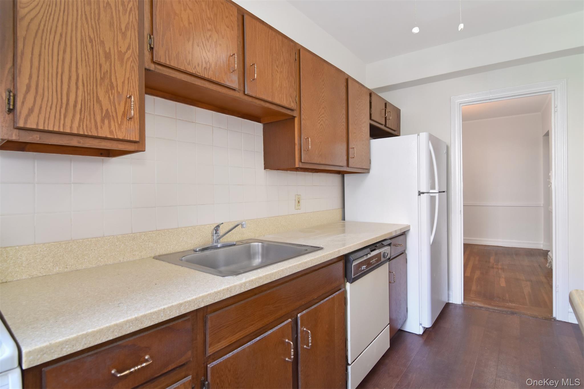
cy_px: 194
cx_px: 292
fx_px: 268
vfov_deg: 72.0
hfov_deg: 95.0
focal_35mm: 16
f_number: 8
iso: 640
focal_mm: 11
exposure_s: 1/50
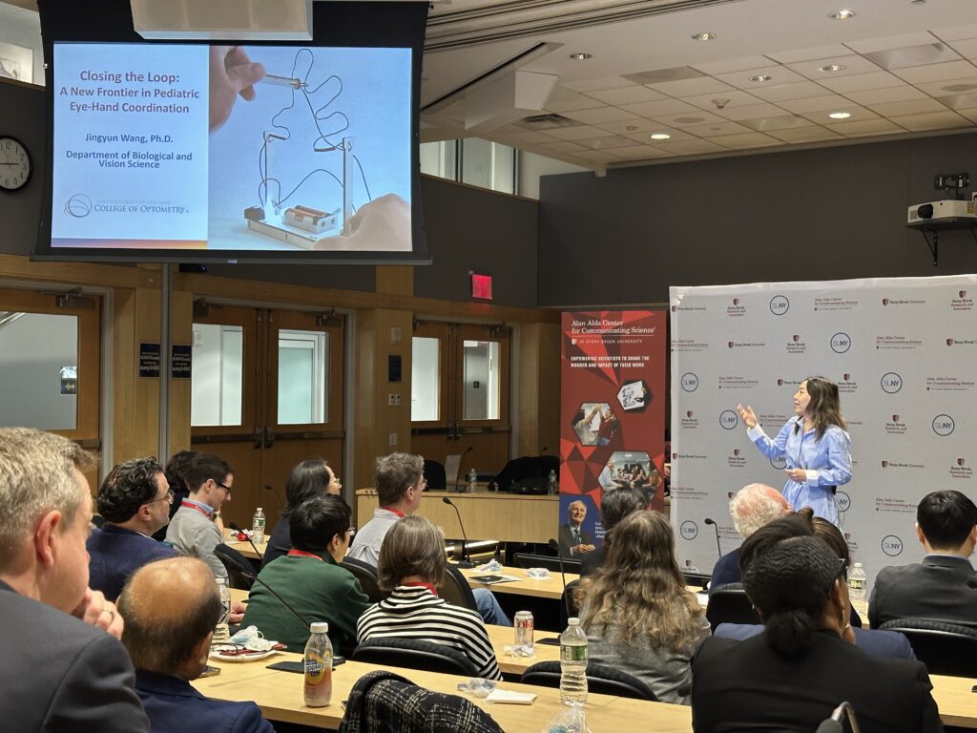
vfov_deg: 30.3
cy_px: 366
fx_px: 1355
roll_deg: -0.6
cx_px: 488
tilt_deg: +0.7
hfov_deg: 39.7
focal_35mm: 48
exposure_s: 1/40
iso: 250
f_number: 1.78
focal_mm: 6.86
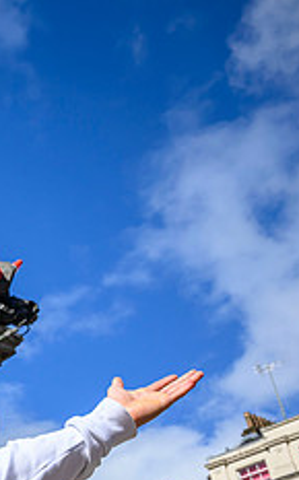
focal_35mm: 61
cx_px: -250
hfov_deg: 17.1
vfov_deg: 32.4
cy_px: 397
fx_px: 798
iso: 500
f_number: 6.3
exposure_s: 1/2500
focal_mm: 24
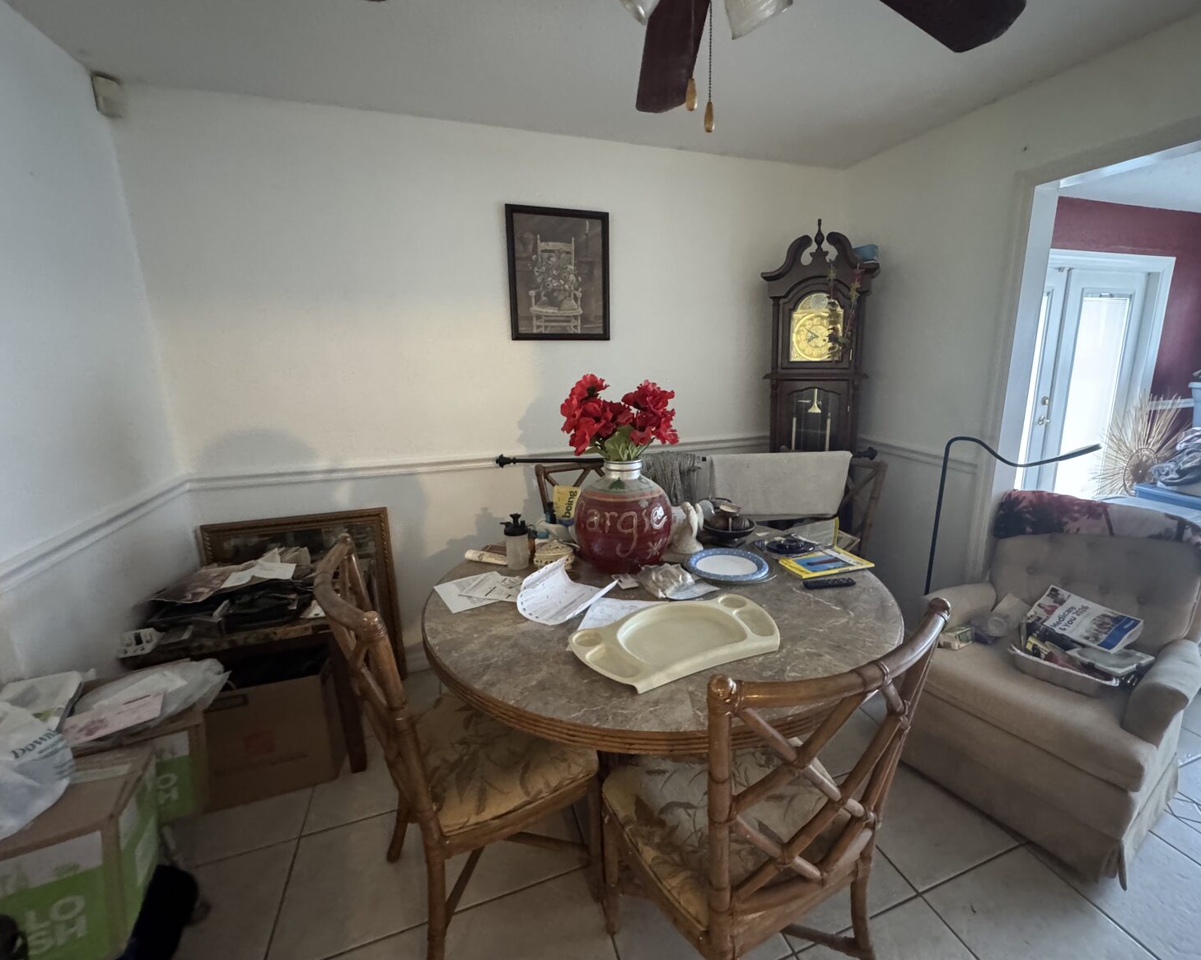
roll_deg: +0.7
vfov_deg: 84.0
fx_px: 533
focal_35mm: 15
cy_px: 468
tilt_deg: -13.3
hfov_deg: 96.7
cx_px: 638
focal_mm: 2.22
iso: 1000
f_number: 2.2
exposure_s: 1/40
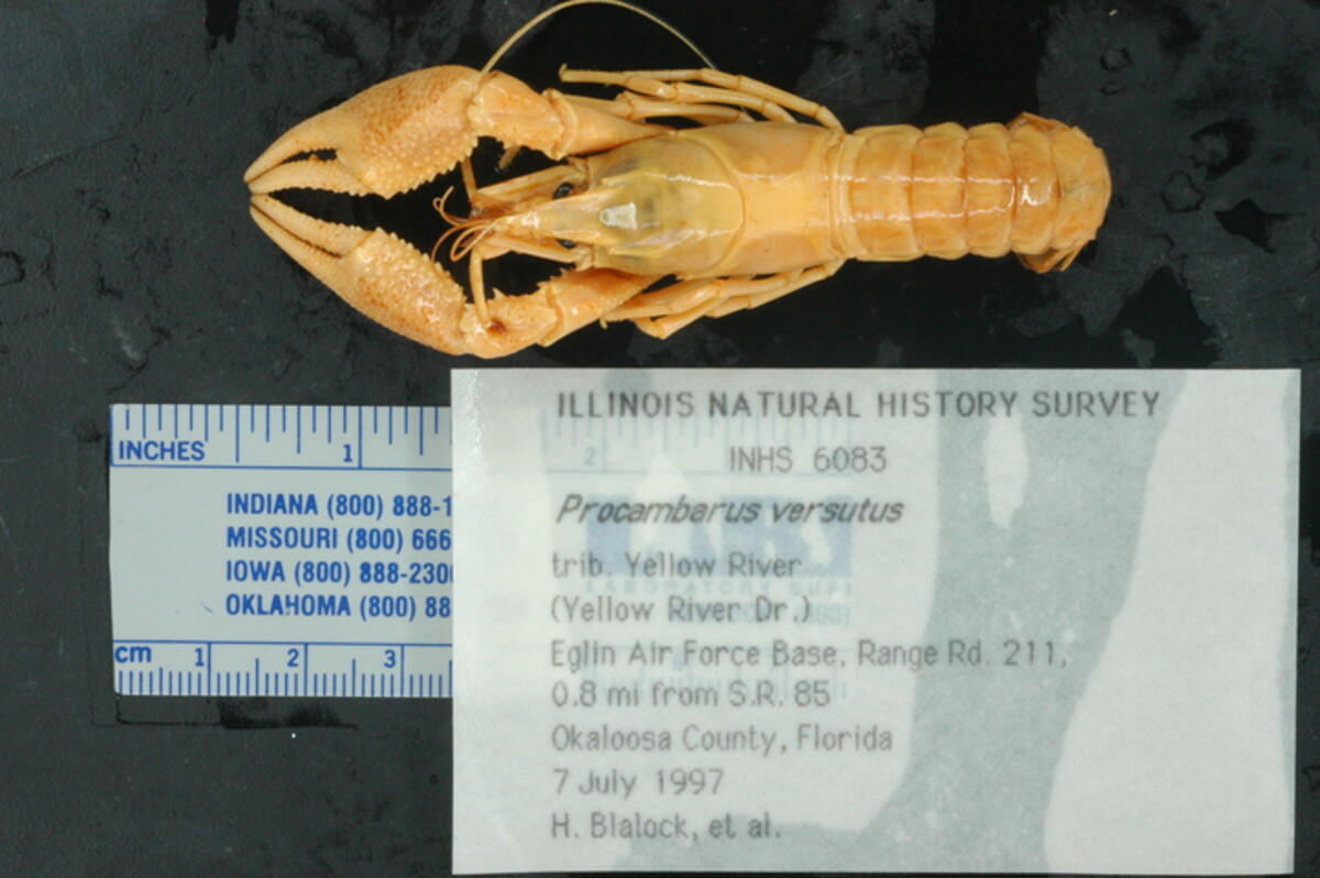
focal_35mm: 90
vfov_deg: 15.2
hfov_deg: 22.6
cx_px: 660
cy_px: 439
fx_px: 3297
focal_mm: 60
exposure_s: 1/1.6
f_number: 32
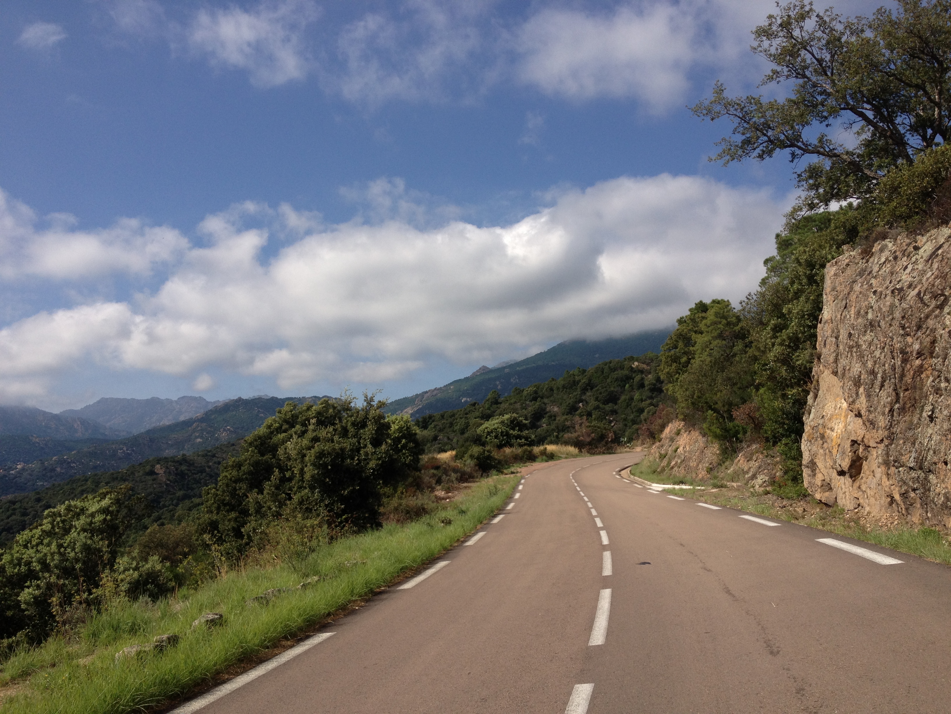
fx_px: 962
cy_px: 357
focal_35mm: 35
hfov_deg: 52.6
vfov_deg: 40.7
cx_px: 476
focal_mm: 4.28
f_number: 2.4
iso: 64
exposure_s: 1/1972
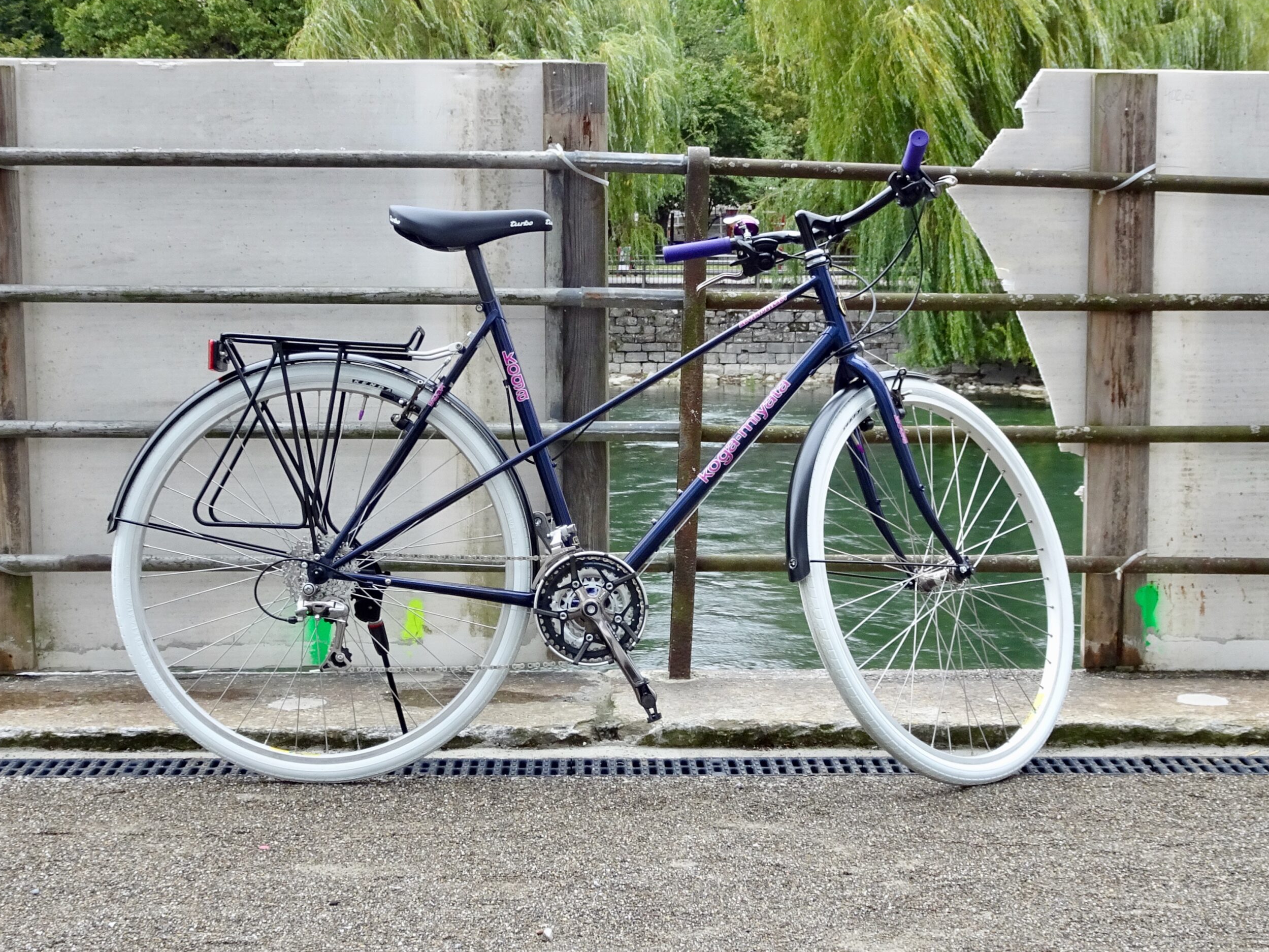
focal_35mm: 42
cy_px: 472
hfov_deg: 44.8
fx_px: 1540
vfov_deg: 34.3
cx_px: 622
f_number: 4
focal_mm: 7.05
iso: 100
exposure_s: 1/50
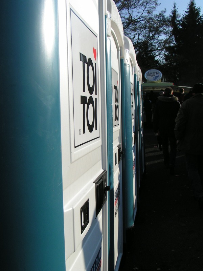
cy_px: 136
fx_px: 297
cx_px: 102
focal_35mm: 38
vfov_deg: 49.0
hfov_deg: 37.7
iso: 50
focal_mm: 5.8
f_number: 5.6
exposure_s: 1/640
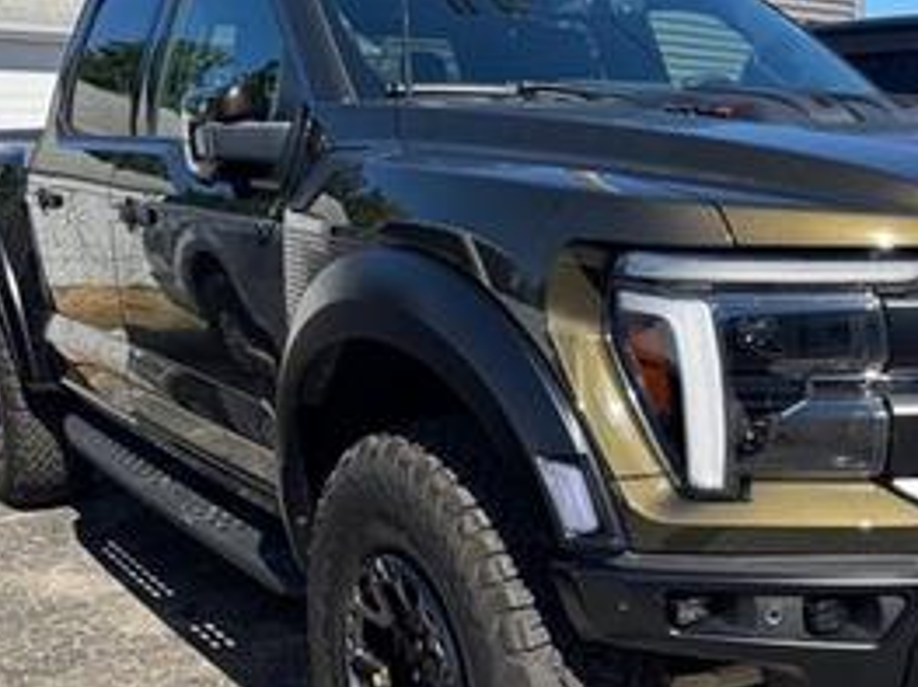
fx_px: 1219
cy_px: 432
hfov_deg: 39.6
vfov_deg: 31.3
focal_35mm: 46
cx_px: 740
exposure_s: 1/2331
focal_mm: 6.76
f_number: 1.78
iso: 80
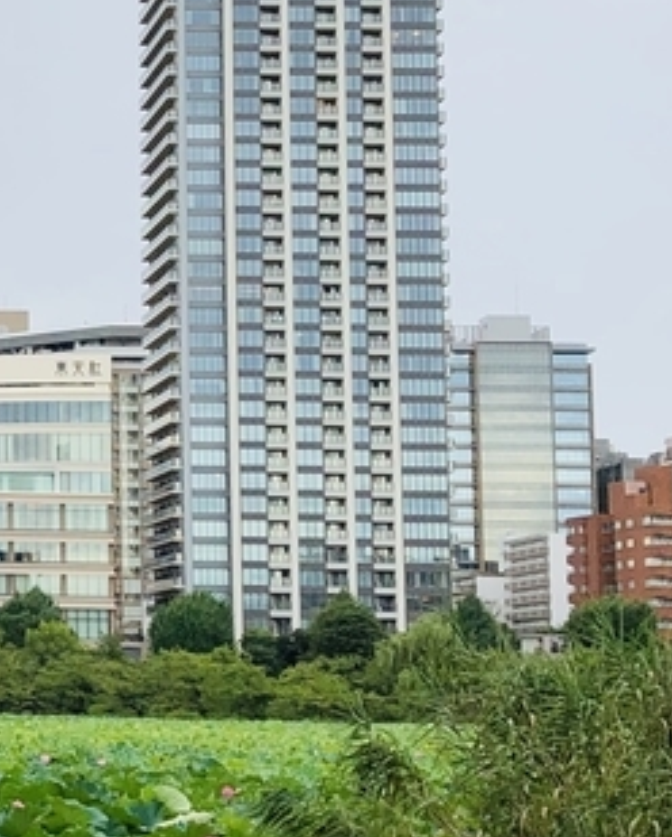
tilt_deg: +7.9
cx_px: -374
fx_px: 2630
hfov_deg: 13.6
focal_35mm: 106
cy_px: 341
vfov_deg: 18.1
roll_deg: -0.5
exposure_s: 1/444
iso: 20
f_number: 1.8
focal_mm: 4
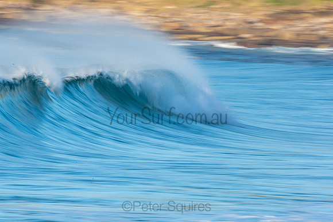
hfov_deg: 2.7
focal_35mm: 750
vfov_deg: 1.8
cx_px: 166
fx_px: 6939
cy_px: 111
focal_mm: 500
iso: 100
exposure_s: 1/20
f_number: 29
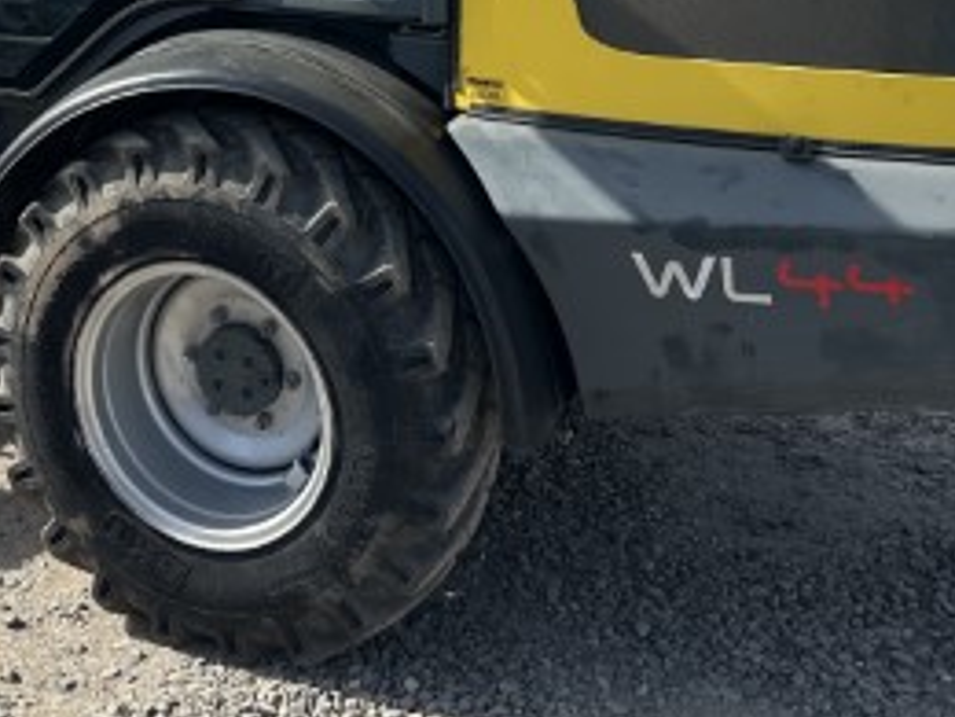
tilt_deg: -6.9
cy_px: -143
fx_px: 1628
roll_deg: +0.5
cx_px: 110
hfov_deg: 31.3
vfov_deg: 22.8
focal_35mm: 59
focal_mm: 6.86
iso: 80
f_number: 1.78
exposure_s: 1/3597
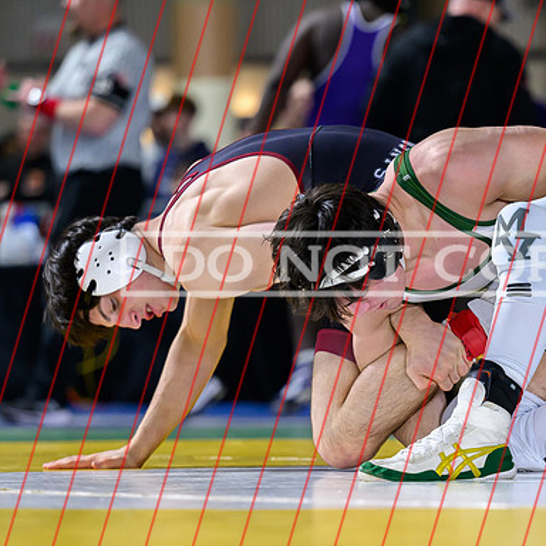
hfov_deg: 6.7
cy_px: 364
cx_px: 392
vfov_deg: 6.7
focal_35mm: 262
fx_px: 4675
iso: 2500
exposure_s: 1/800
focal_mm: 130
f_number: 2.8
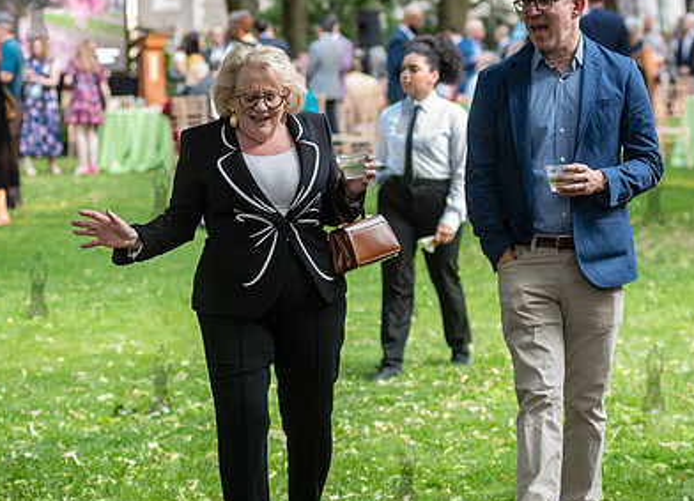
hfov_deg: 12.6
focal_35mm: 159
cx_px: 408
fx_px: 3145
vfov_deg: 9.1
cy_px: 277
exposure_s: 1/250
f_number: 3.5
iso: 1000
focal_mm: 92
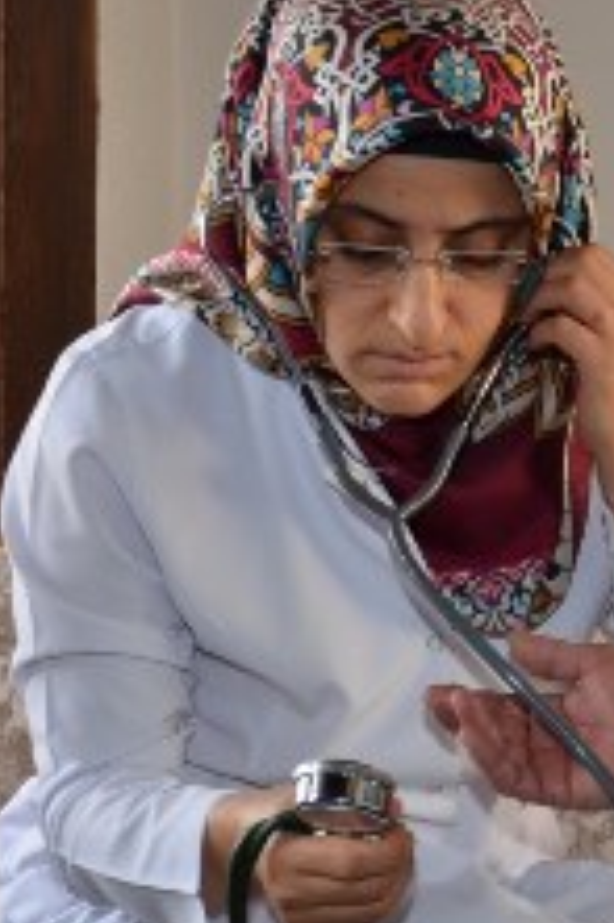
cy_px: 597
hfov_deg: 12.2
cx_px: 831
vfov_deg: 18.8
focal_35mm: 108
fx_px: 2779
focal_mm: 25
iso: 250
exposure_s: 1/60
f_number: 5
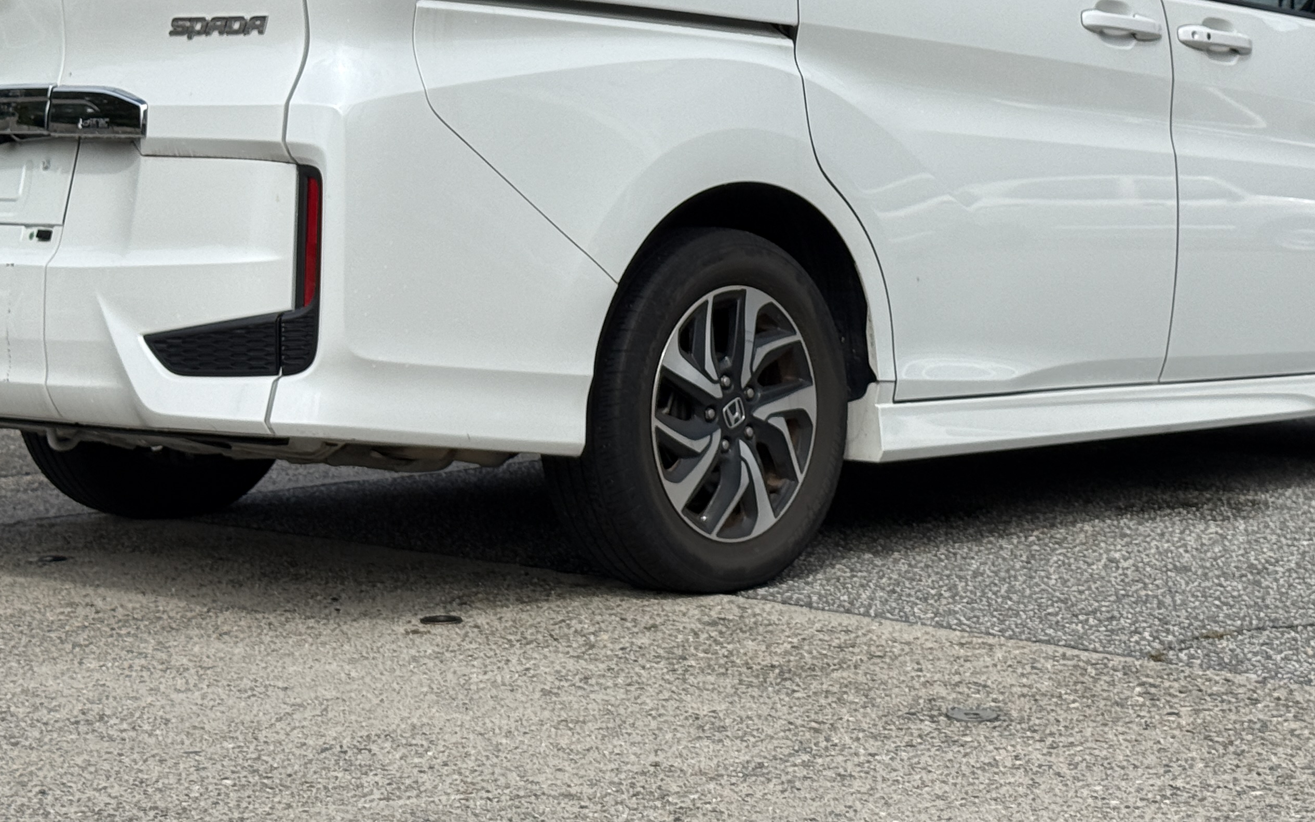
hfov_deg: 25.5
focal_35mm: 81
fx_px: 2903
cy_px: 92
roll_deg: -0.9
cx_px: 677
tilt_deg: +1.2
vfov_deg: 15.9
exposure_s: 1/6024
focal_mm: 6.76
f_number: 1.78
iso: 64
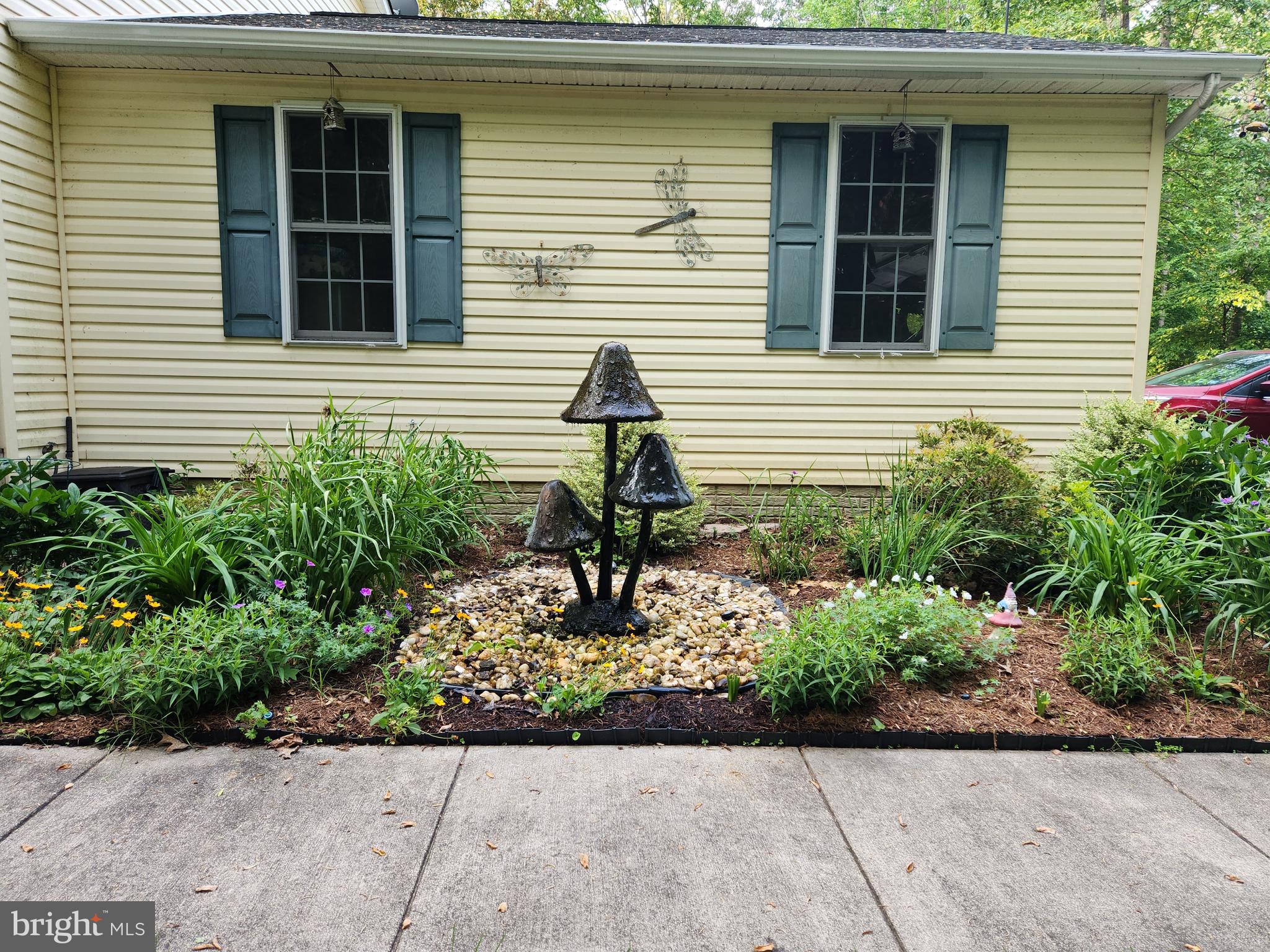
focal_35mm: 23
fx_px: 844
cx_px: 635
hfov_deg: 73.9
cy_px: 476
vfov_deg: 58.9
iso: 64
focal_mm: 5.4
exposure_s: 1/180
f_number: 1.8
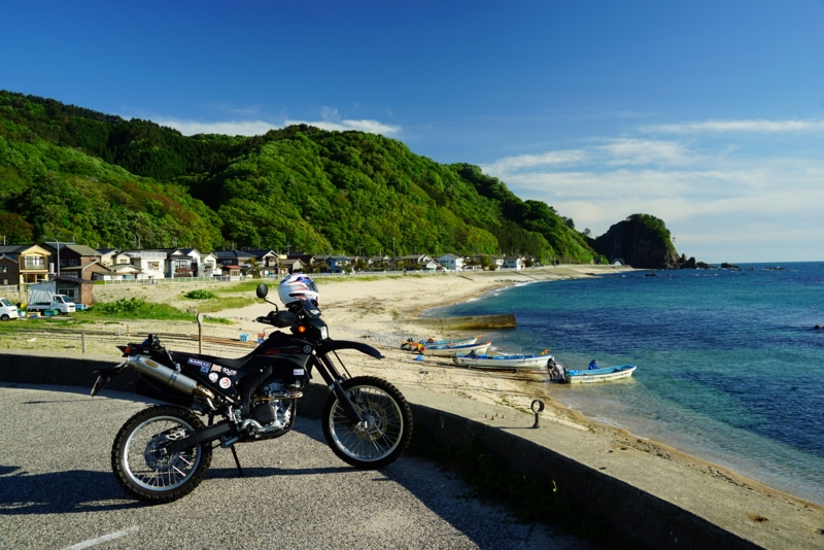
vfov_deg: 42.4
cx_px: 412
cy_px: 275
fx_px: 710
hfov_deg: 60.3
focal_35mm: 31
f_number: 8
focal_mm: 31
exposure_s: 1/90
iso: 100
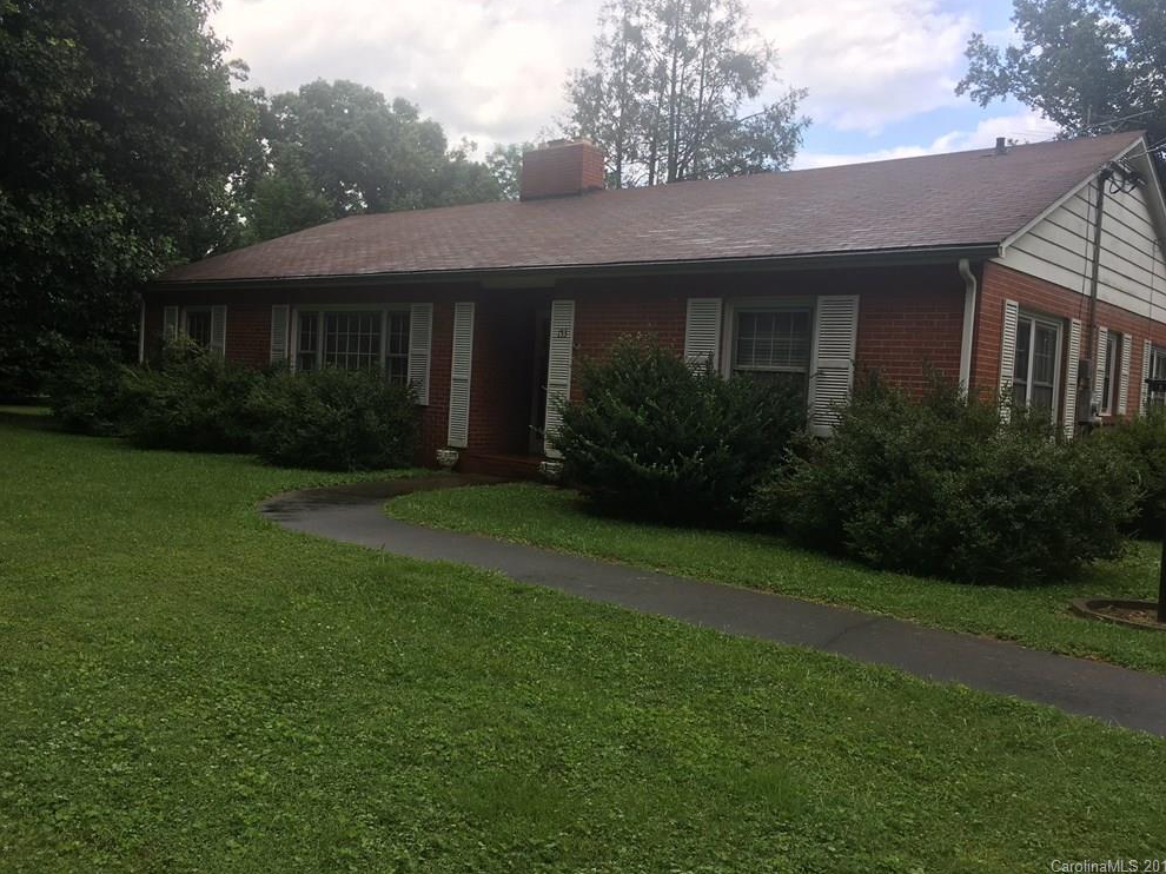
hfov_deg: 60.0
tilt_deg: -0.9
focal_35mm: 30
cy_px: 425
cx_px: 583
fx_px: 1010
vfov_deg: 46.8
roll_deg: -3.1
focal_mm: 4.15
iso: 25
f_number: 2.2
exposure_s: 1/487
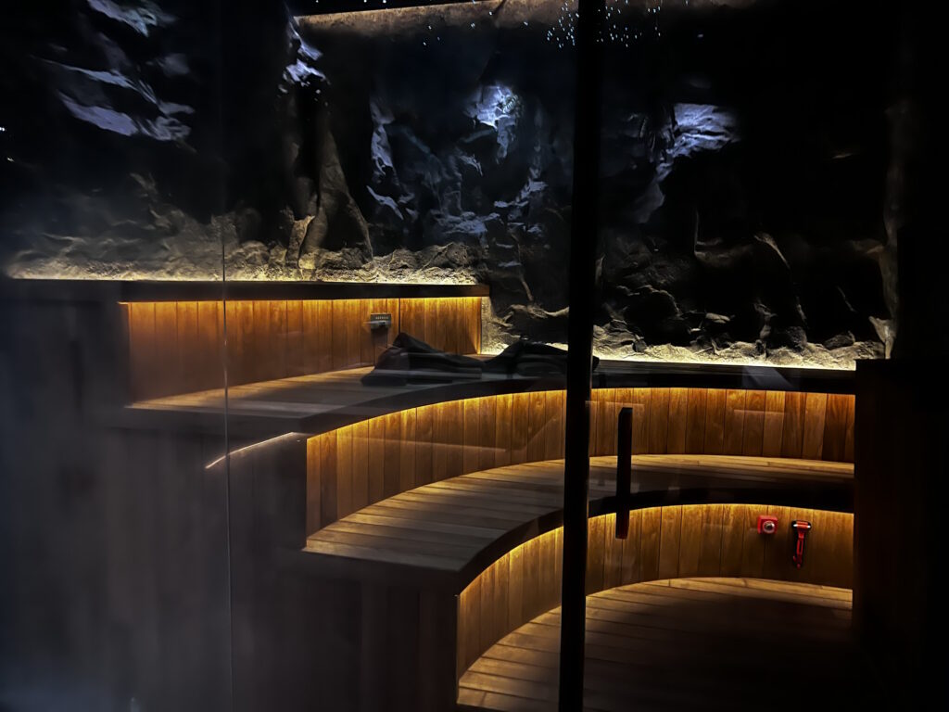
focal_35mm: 26
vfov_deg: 53.1
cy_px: 356
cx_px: 474
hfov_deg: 67.3
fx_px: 713
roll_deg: -1.4
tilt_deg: -4.1
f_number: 1.5
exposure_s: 1/15
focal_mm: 5.7
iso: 640
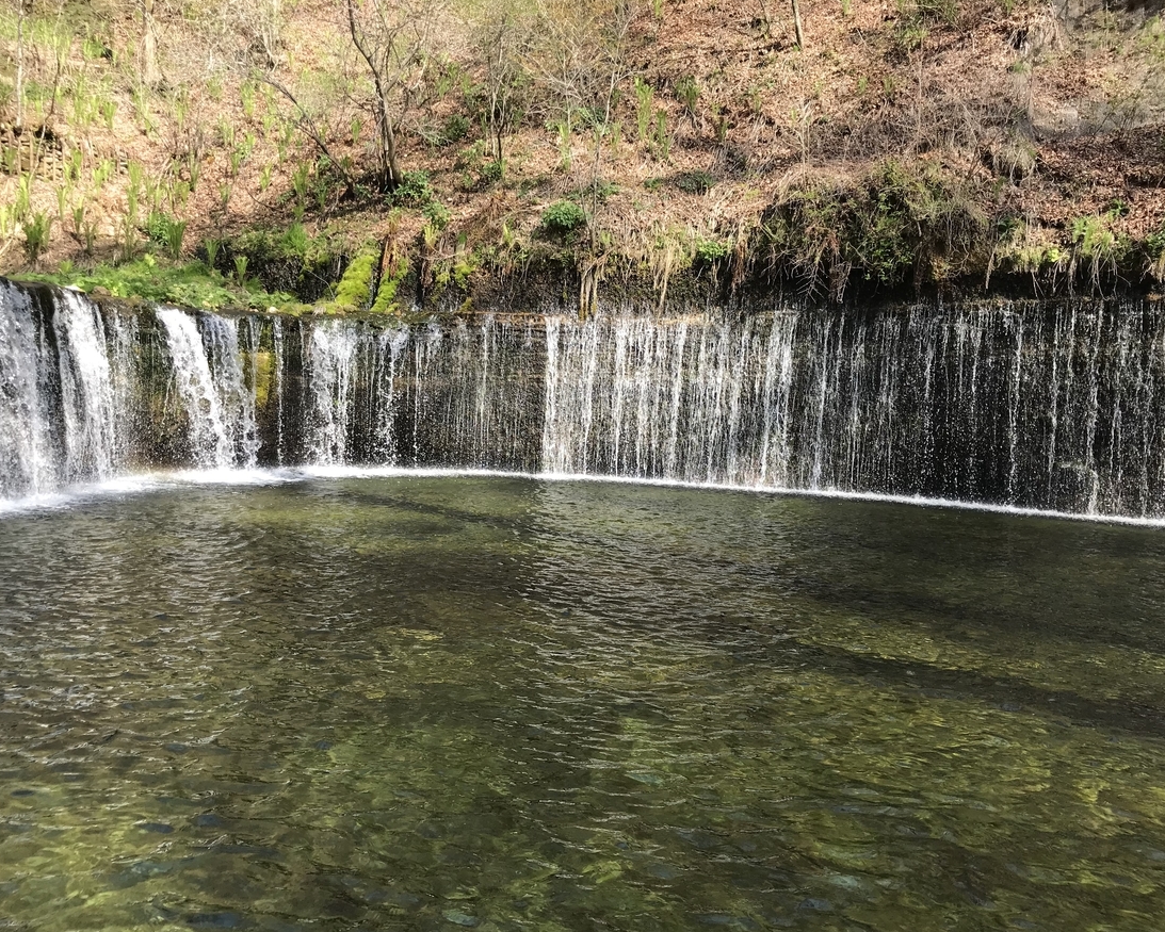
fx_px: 1035
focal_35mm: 30
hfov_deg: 58.8
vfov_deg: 48.5
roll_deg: -1.7
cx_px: 587
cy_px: 472
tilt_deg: -4.4
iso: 20
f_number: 1.8
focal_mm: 3.99
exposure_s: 1/364
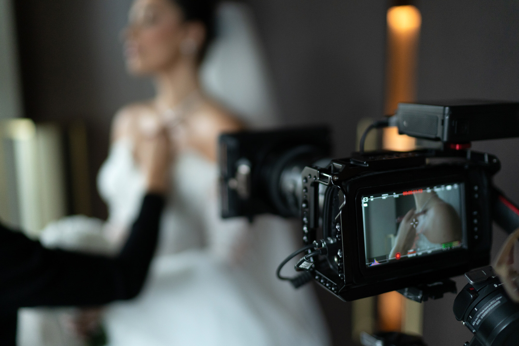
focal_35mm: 35
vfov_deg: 37.8
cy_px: 173
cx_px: 260
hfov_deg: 54.4
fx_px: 505
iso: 1600
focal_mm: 35
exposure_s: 1/800
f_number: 1.4
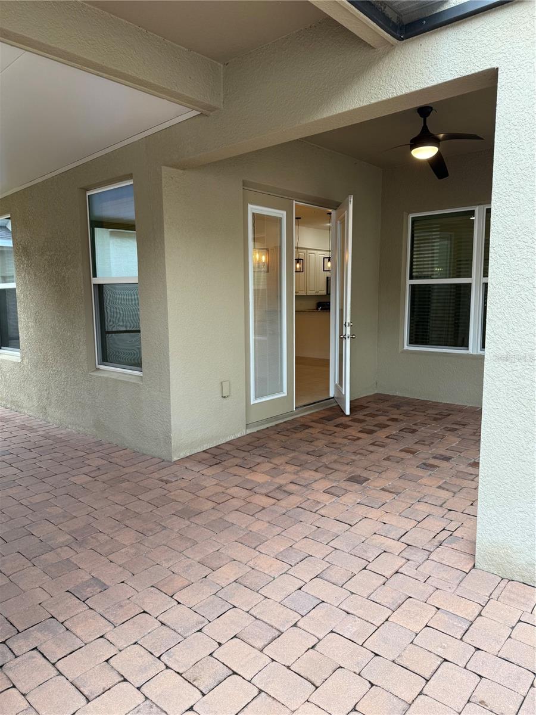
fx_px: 495
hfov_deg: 56.8
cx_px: 268
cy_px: 358
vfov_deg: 71.6
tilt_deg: -7.0
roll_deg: -0.6
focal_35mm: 24
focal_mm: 6.76
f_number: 1.78
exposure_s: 1/121
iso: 80
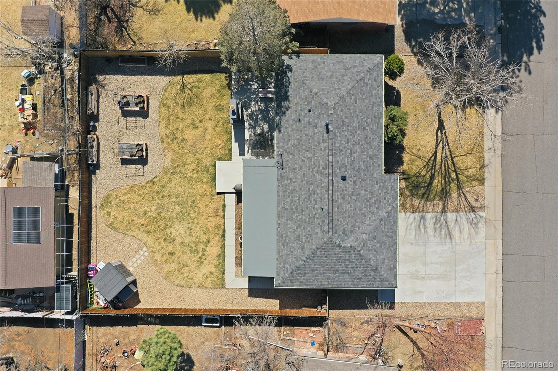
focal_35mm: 28
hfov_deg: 65.5
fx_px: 434
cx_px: 279
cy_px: 186
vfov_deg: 46.4
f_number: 6.3
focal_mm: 10.3
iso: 100
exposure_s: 1/500
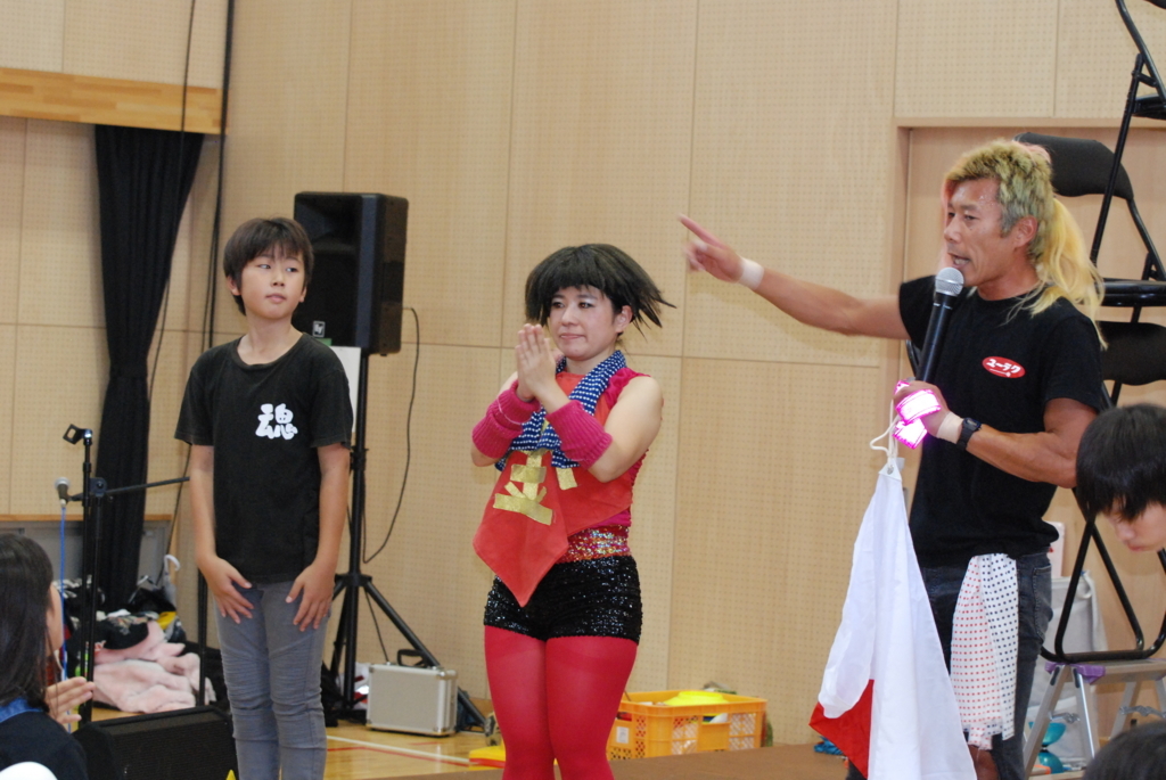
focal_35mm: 105
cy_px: 390
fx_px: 3404
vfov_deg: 13.1
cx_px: 583
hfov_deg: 19.4
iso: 1600
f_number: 5.6
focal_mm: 70
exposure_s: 1/80
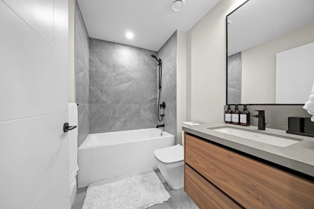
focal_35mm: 12
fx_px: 105
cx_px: 157
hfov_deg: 112.6
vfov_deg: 90.0
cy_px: 104
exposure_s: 1.6
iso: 100
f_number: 8
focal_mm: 12
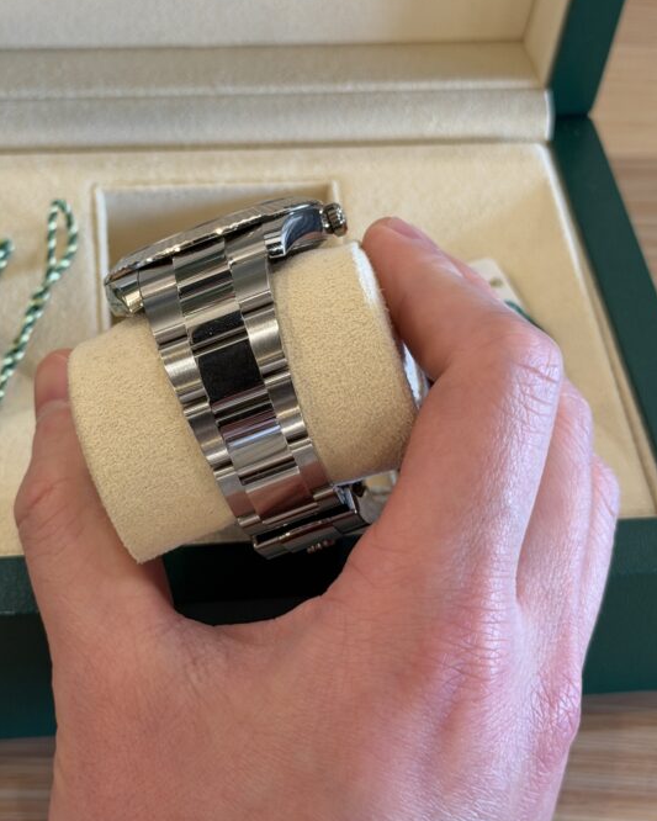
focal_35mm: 72
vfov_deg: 26.3
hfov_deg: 21.2
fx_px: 1750
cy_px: 318
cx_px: 274
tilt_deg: -47.8
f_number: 1.78
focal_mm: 6.76
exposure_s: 1/60
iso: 160
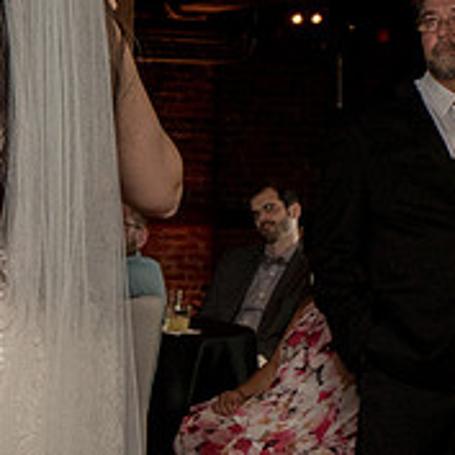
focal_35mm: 134
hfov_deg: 12.3
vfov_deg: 13.0
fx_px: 1993
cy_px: 78
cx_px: -245
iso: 2000
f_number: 5.6
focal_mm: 32
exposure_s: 1/200
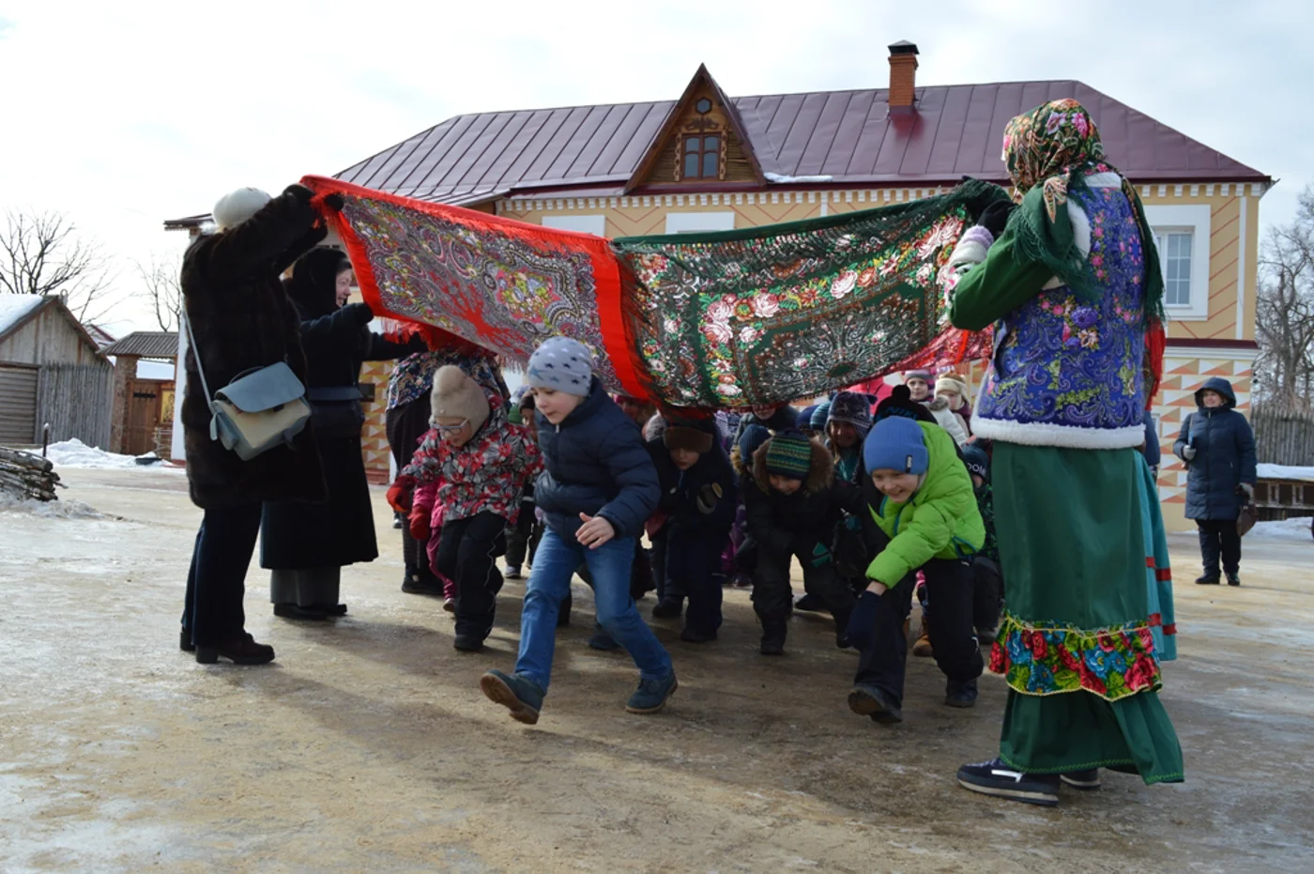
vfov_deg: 43.5
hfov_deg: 62.0
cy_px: 437
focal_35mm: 30
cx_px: 657
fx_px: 1094
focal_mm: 20
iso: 100
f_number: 8
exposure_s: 1/250
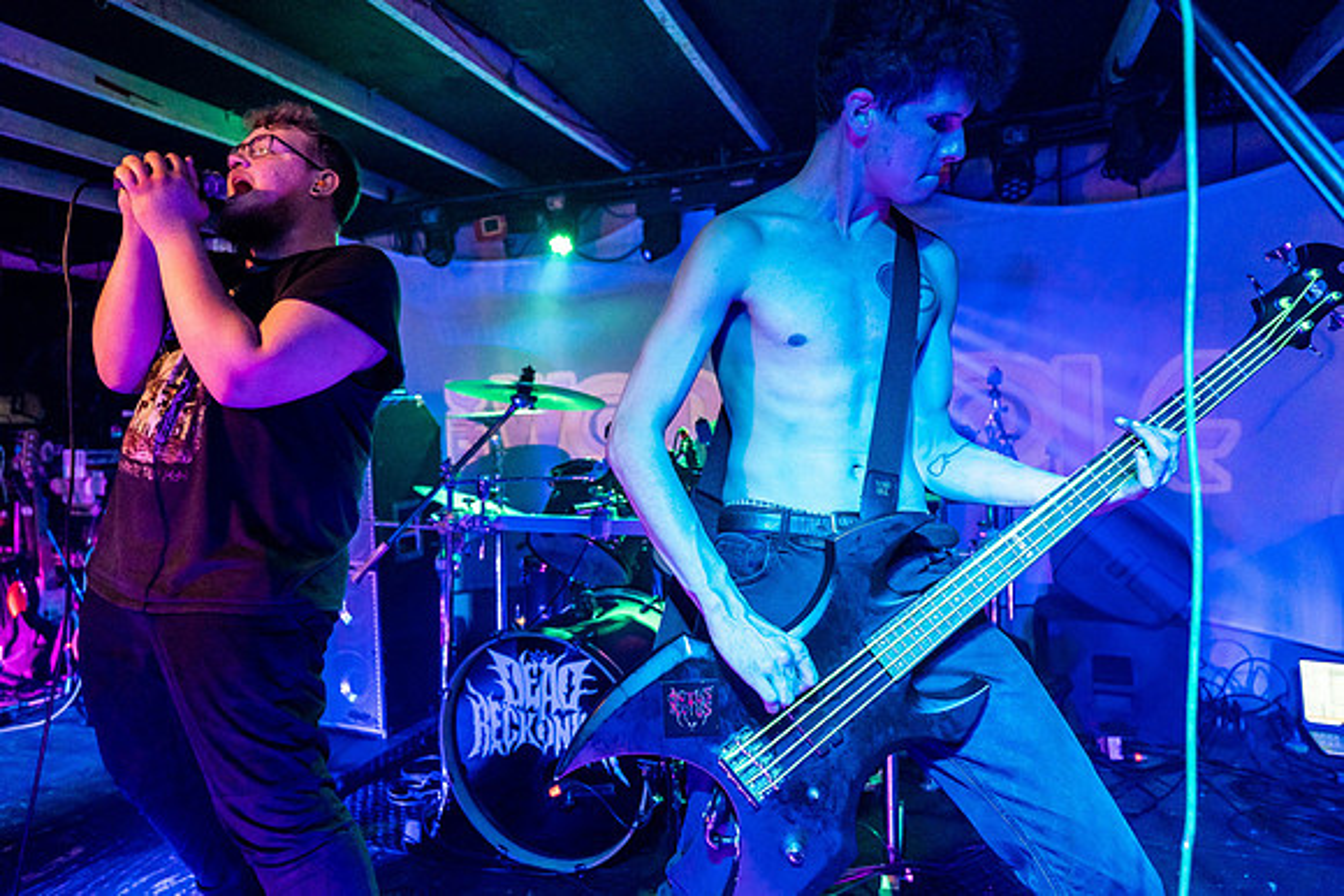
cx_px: 630
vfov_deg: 55.1
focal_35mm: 23
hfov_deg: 76.0
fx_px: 859
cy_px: 420
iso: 3200
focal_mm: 20.9
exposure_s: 1/200
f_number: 2.8
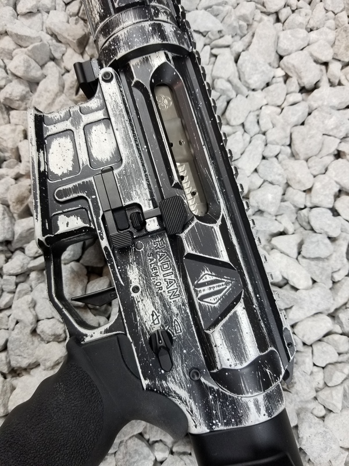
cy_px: 233
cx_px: 174
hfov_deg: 53.1
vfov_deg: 67.3
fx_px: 350
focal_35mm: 26
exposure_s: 1/60
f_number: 1.7
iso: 100
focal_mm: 4.3
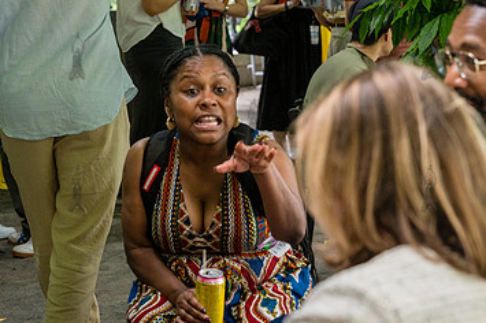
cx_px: 252
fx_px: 1146
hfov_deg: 23.9
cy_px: 122
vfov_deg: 16.0
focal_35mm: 85
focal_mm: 52
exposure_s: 1/320
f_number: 4
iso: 3200
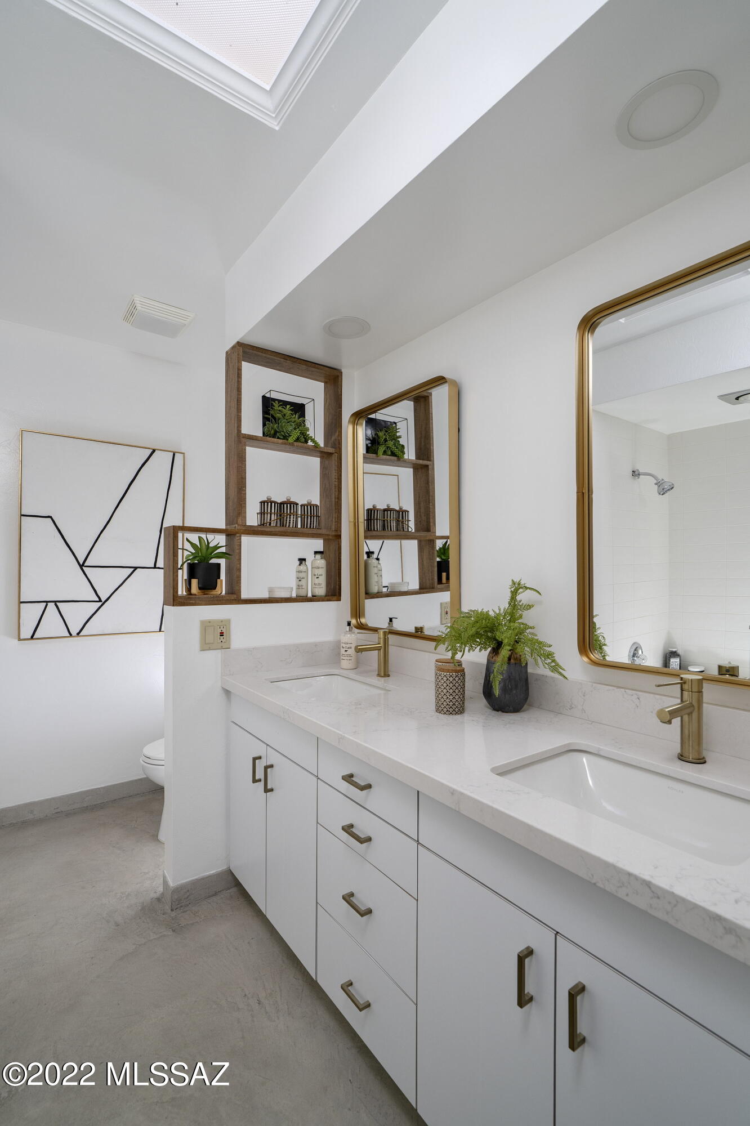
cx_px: 375
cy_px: 563
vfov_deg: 100.4
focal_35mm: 15
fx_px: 469
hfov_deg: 77.3
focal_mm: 15
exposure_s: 1/20
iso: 200
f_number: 9
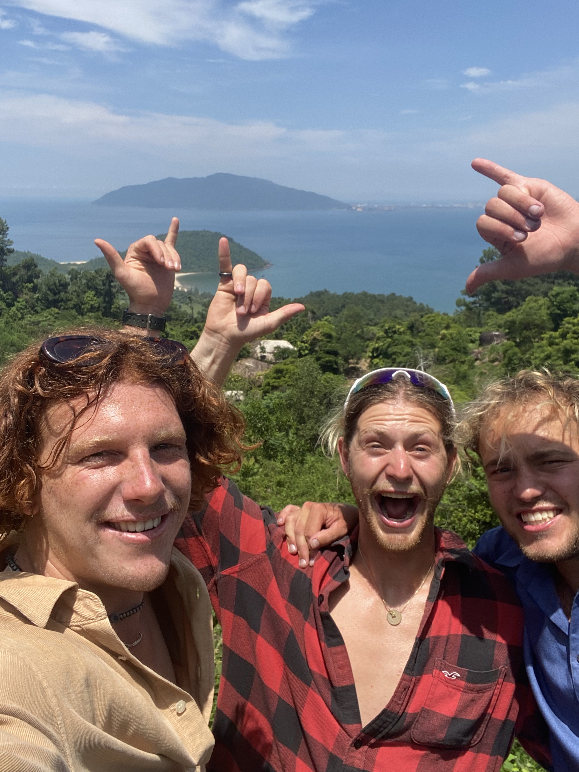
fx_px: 669
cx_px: 290
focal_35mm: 30
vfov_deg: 60.0
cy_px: 386
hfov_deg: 46.8
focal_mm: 2.71
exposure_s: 1/871
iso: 25
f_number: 2.2
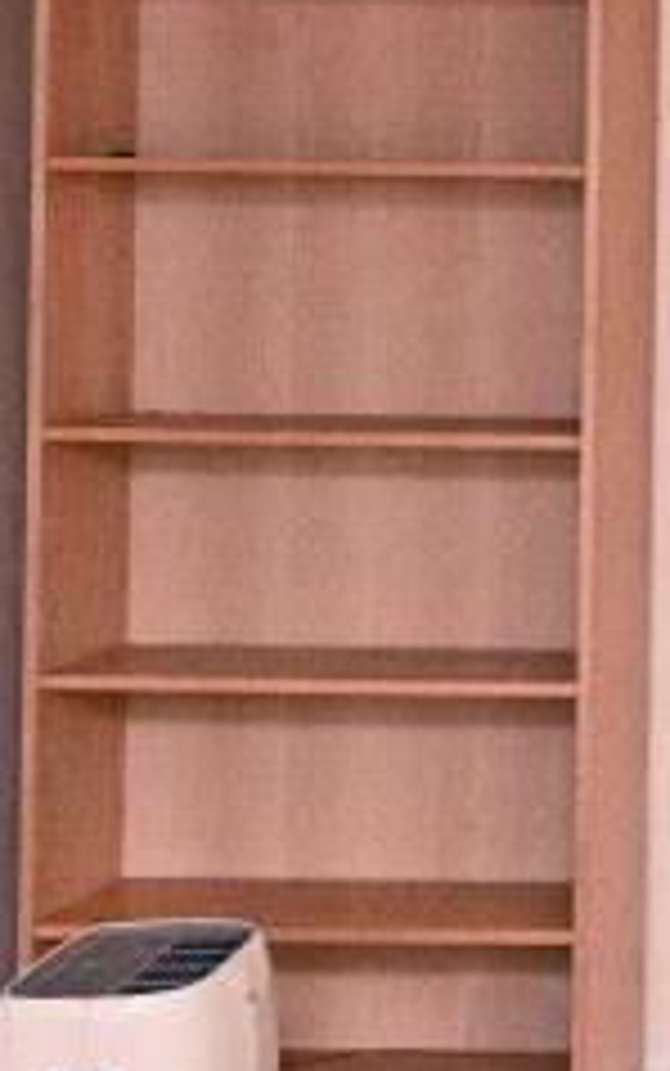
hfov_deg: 12.3
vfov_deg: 22.6
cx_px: 1457
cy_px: 176
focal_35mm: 90
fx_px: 2626
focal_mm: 14
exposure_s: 1/60
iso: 2500
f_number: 4
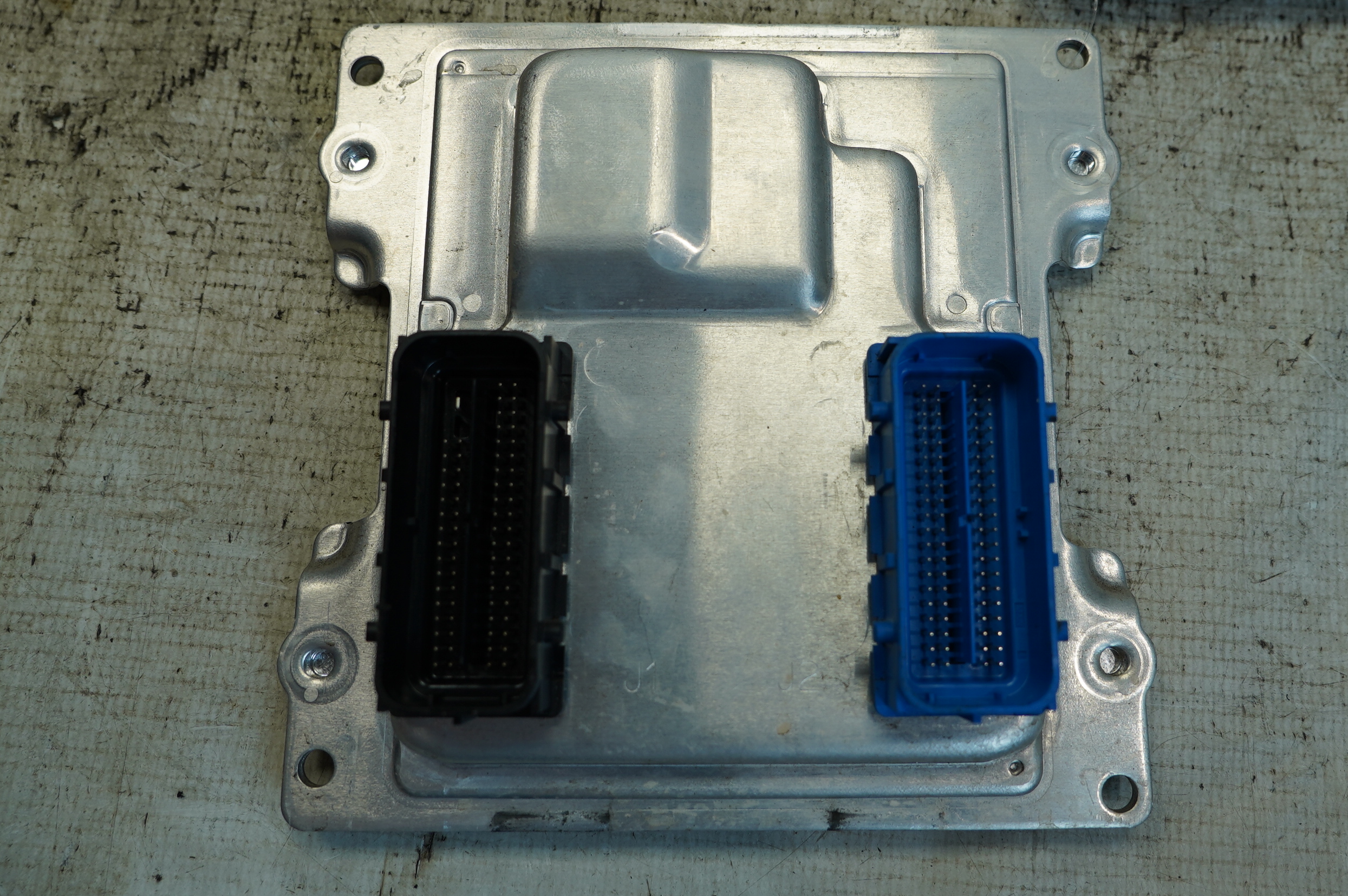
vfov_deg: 44.8
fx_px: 1085
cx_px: 751
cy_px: 409
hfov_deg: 63.5
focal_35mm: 29
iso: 200
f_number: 4
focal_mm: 16
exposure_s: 1/160
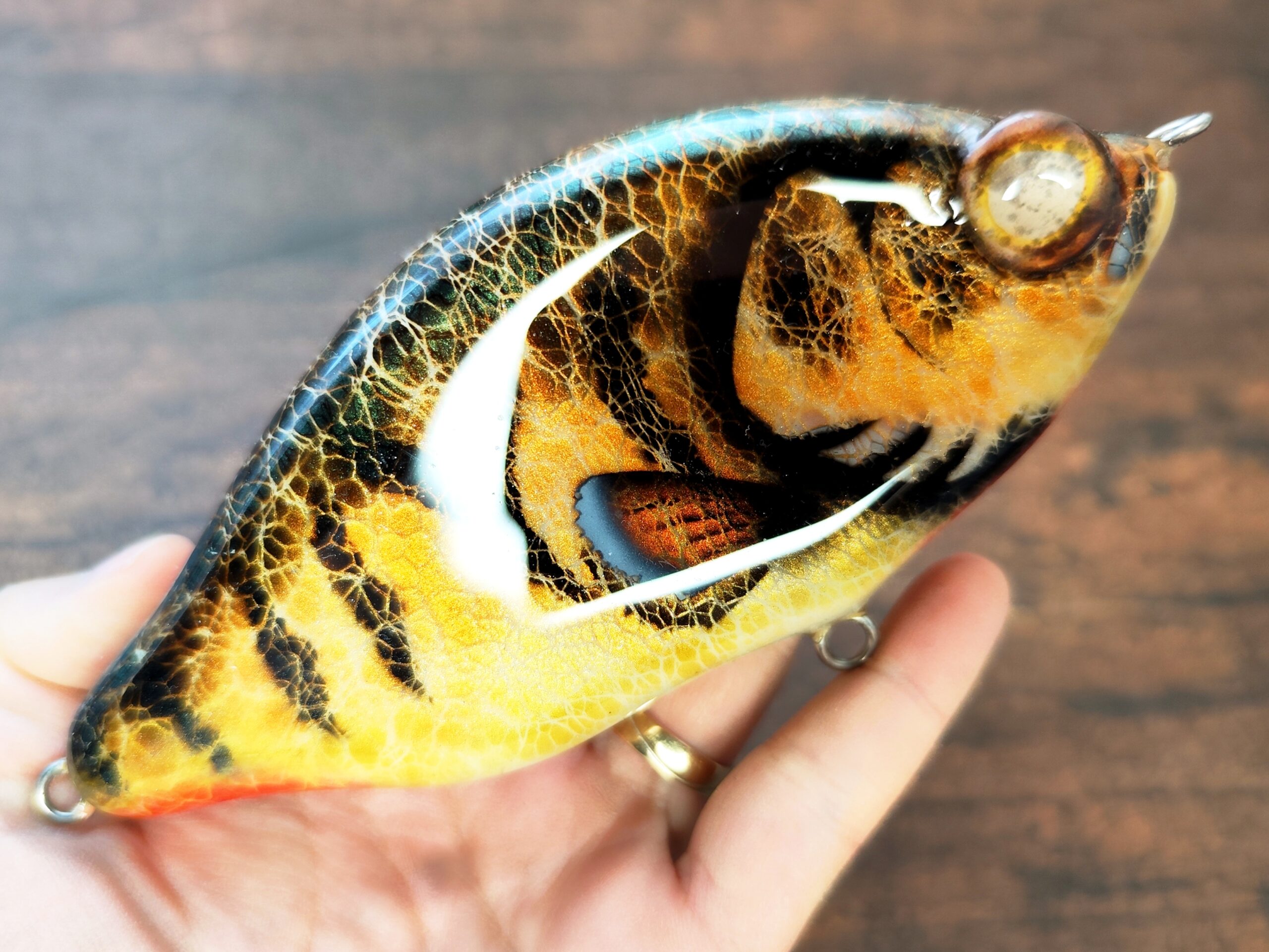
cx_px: 634
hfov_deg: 73.9
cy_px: 476
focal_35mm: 23
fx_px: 843
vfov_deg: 58.9
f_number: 1.69
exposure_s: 1/100
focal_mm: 7.01
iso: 305
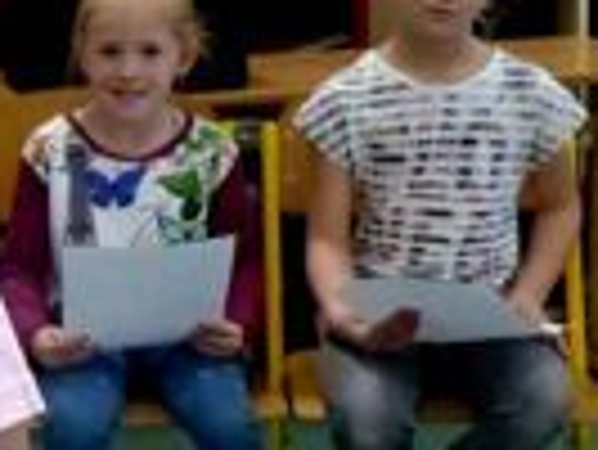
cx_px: -373
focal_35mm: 122
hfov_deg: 14.7
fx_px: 2109
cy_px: 180
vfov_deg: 12.2
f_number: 2.8
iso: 800
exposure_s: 1/250
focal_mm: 6.3
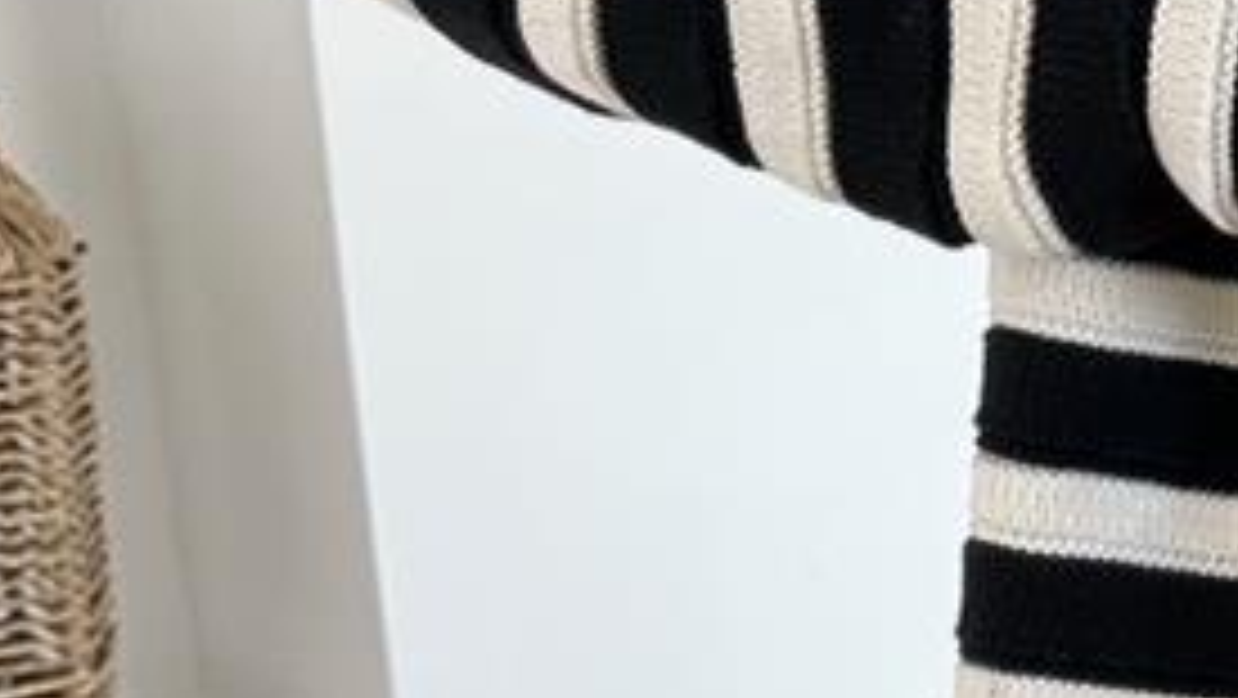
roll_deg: -0.7
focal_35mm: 152
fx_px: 4992
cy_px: 1518
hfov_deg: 13.1
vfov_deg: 7.6
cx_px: 2071
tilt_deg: -38.7
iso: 64
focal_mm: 6.86
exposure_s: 1/214
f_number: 1.78
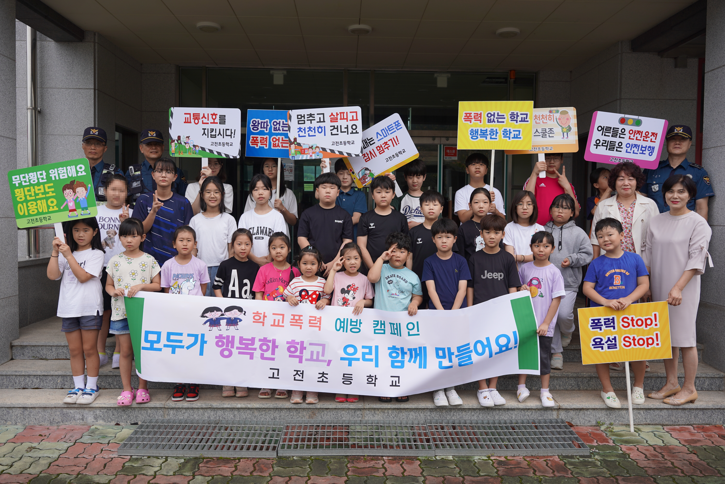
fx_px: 612
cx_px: 362
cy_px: 242
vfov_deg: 43.1
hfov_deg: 61.3
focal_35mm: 30
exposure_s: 1/250
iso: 100
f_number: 4
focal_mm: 30.4
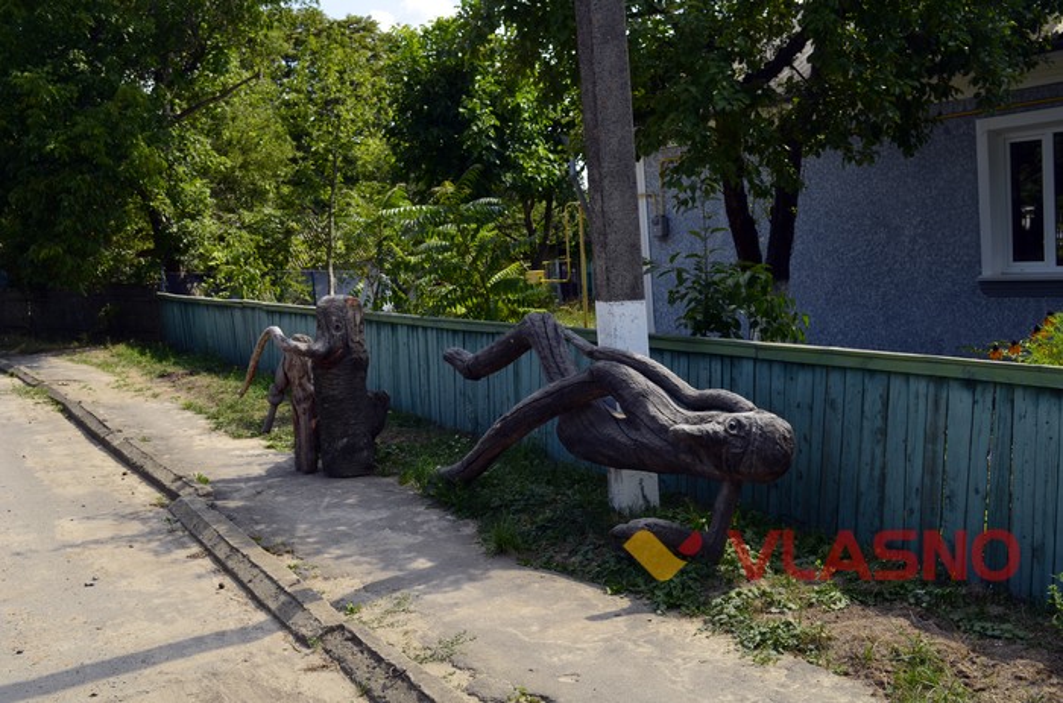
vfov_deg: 36.7
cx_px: 532
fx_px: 1060
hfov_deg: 53.2
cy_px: 352
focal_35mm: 36
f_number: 8
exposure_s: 1/250
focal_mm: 24
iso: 200
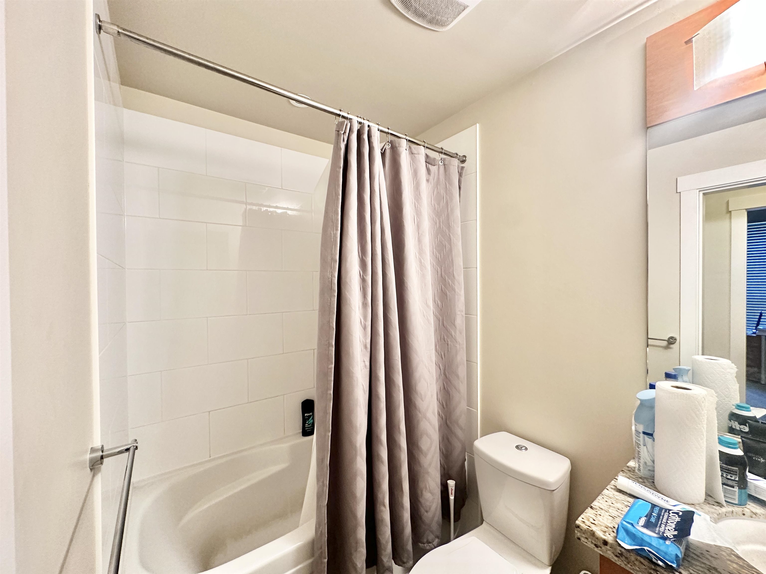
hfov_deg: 102.1
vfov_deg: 85.7
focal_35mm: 14
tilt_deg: -0.2
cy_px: 287
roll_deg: +0.4
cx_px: 383
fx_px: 310
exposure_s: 1/60
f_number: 2.2
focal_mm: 2.22
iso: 400
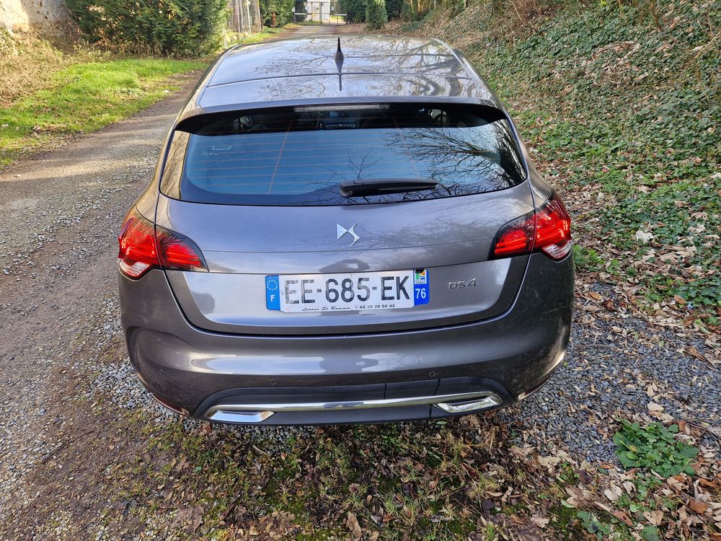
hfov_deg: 73.9
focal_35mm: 23
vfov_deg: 58.9
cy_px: 270
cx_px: 360
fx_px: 479
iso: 50
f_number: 1.8
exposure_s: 1/180
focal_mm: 5.4
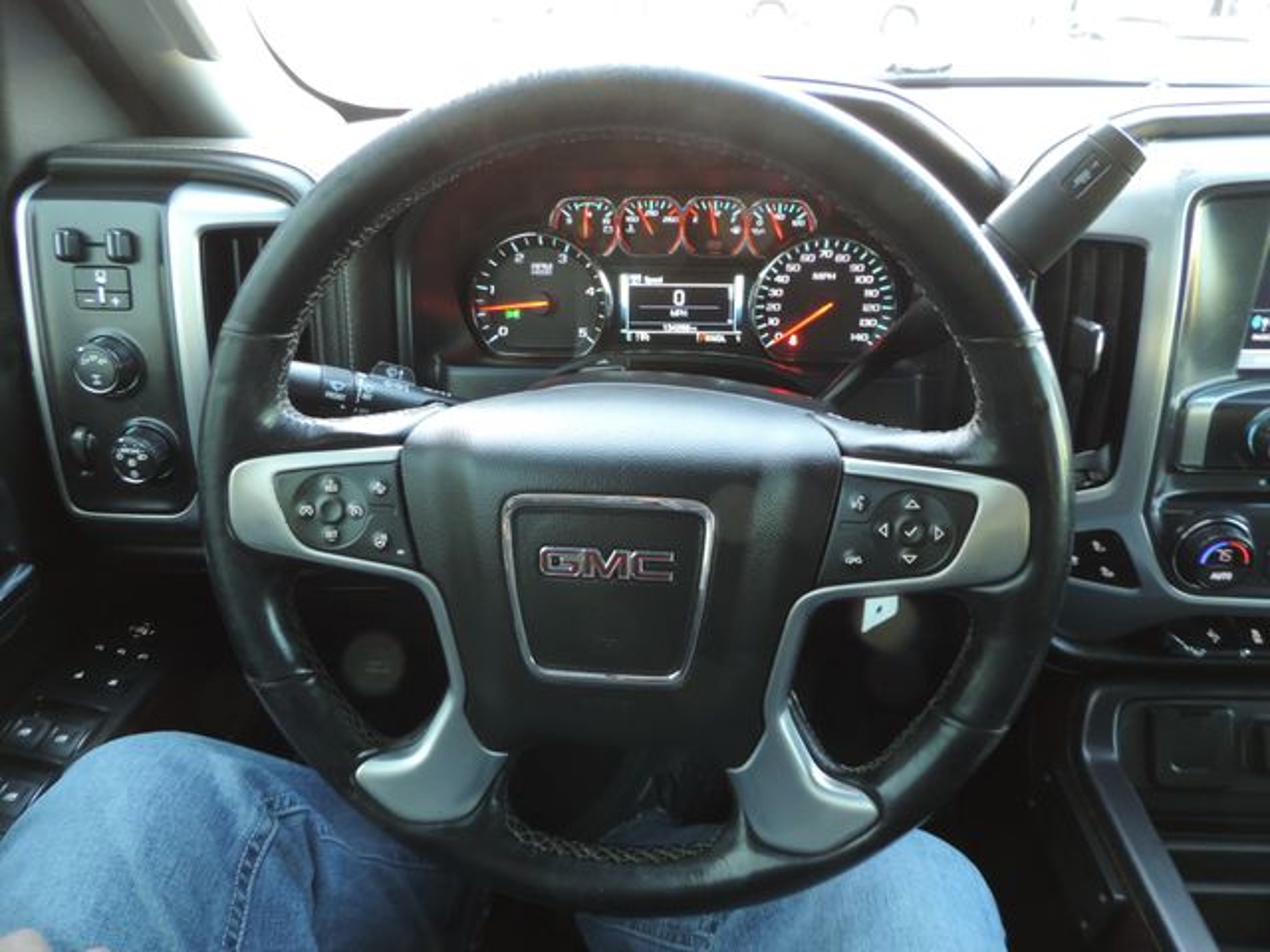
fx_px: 881
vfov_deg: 56.8
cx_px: 635
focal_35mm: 24
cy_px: 476
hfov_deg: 71.6
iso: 450
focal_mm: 4.3
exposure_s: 1/8
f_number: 3
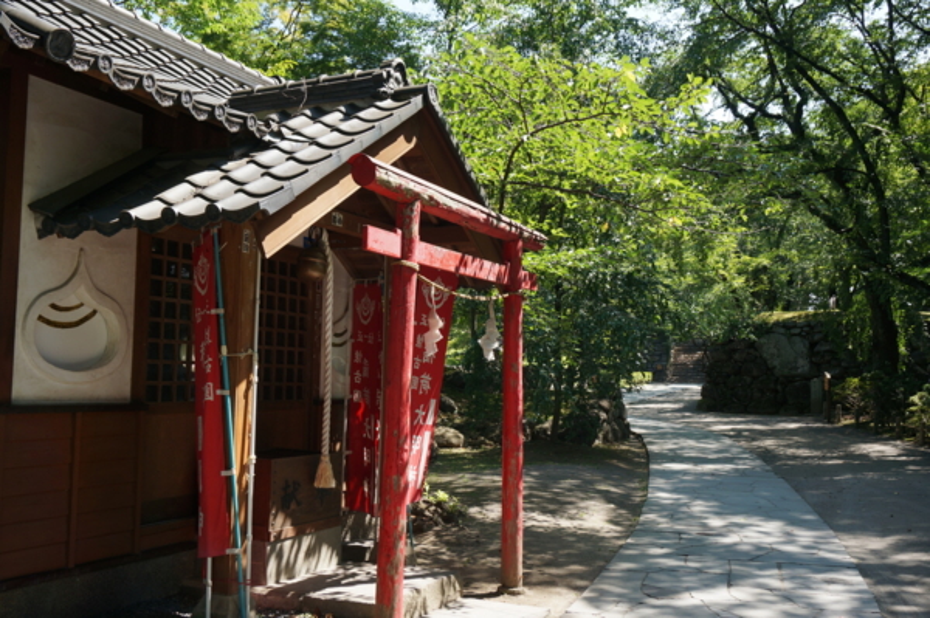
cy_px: 309
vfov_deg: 36.8
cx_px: 465
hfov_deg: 53.2
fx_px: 929
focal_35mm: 36
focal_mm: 24
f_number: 6.3
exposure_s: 1/80
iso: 100
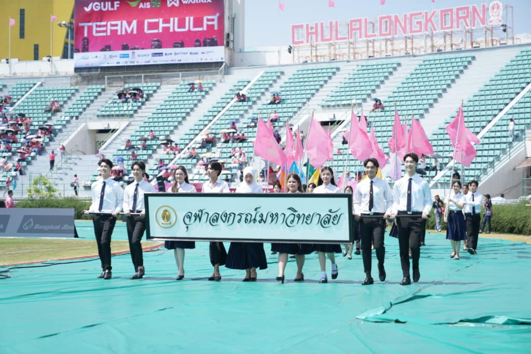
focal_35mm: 70
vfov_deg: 19.5
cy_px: 177
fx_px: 1033
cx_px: 266
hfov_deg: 28.8
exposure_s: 1/1000
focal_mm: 70
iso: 100
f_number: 2.8
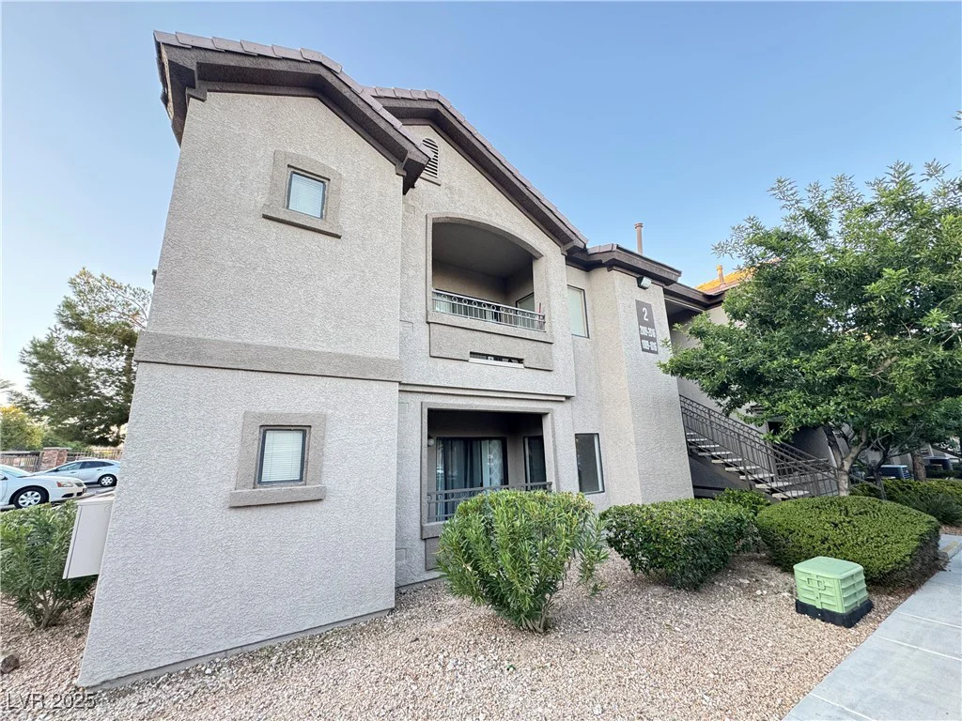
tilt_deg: +13.5
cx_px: 481
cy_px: 360
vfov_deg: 85.7
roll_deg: +1.5
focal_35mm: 14
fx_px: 389
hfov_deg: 102.1
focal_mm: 2.22
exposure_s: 1/99
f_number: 2.2
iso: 125
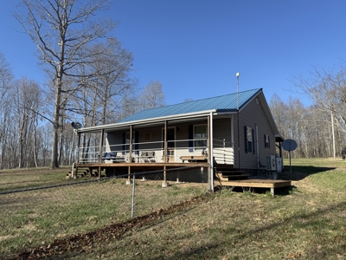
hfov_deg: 71.6
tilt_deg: +10.2
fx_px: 240
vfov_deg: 56.8
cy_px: 130
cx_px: 173
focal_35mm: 24
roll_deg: -0.4
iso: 80
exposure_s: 1/3021
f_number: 1.78
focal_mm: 6.76
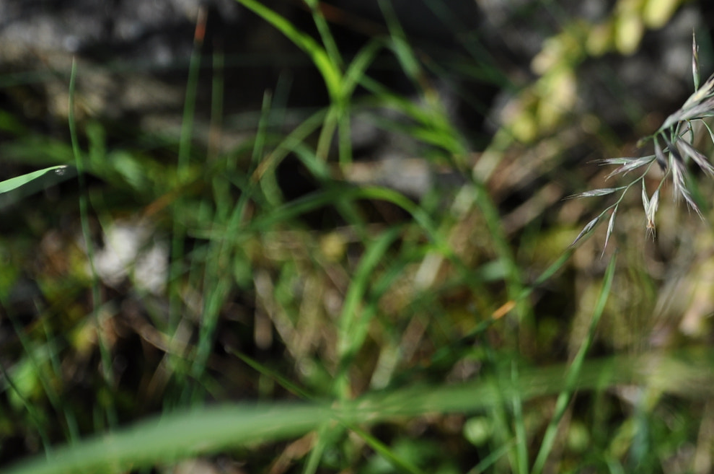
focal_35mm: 419
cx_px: 682
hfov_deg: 4.9
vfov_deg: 3.3
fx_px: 8299
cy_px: 12
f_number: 5.6
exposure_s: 1/320
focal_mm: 135
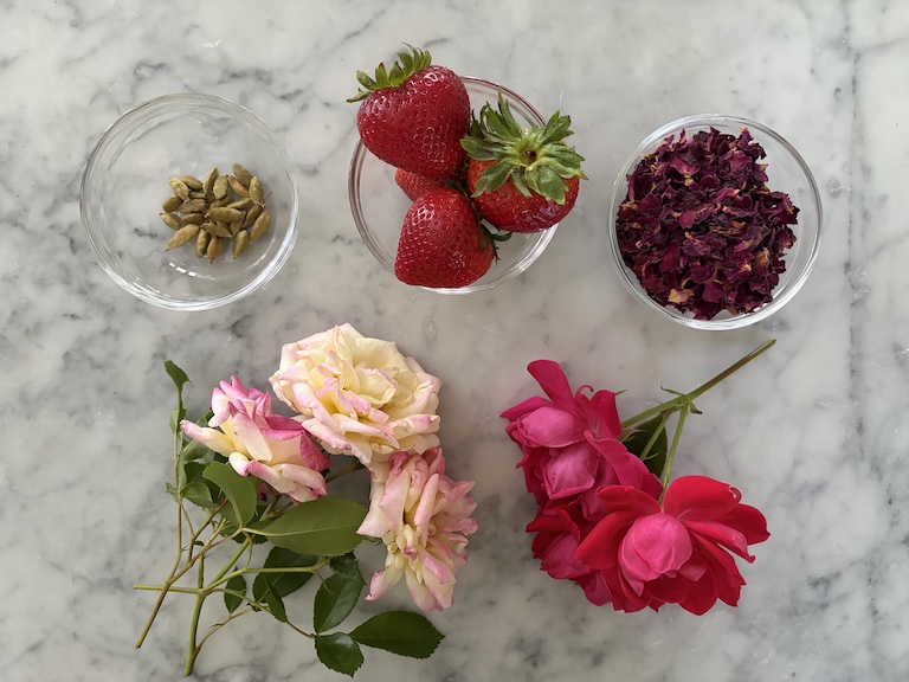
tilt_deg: -88.4
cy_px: 341
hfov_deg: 67.3
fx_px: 683
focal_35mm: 26
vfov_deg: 53.1
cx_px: 454
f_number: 1.6
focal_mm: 5.96
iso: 500
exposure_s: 1/40
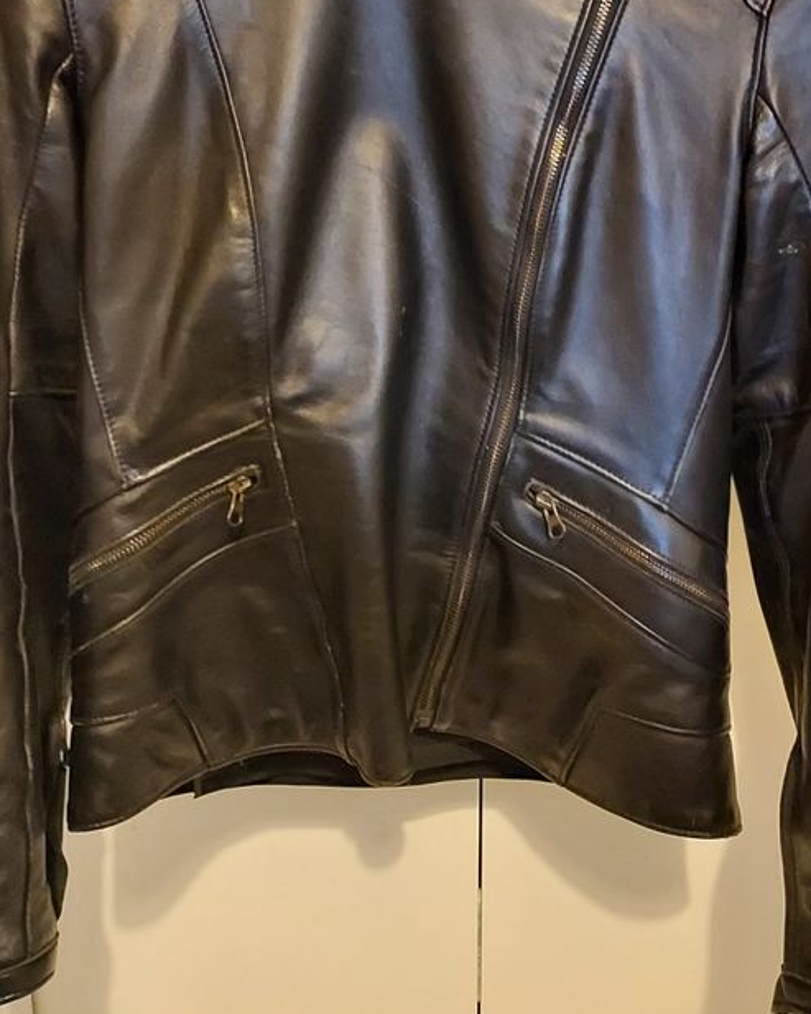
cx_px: 457
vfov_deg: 46.8
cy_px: 305
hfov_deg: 39.1
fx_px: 1140
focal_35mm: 38
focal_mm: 4.6
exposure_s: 1/17
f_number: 1.8
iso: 800
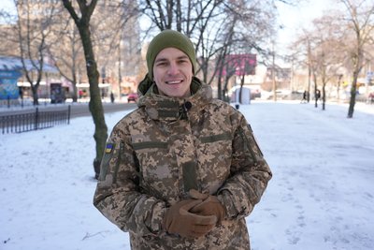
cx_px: 187
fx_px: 405
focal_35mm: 39
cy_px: 125
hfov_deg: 49.5
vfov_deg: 34.2
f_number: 4
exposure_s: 1/200
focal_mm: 39
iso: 80
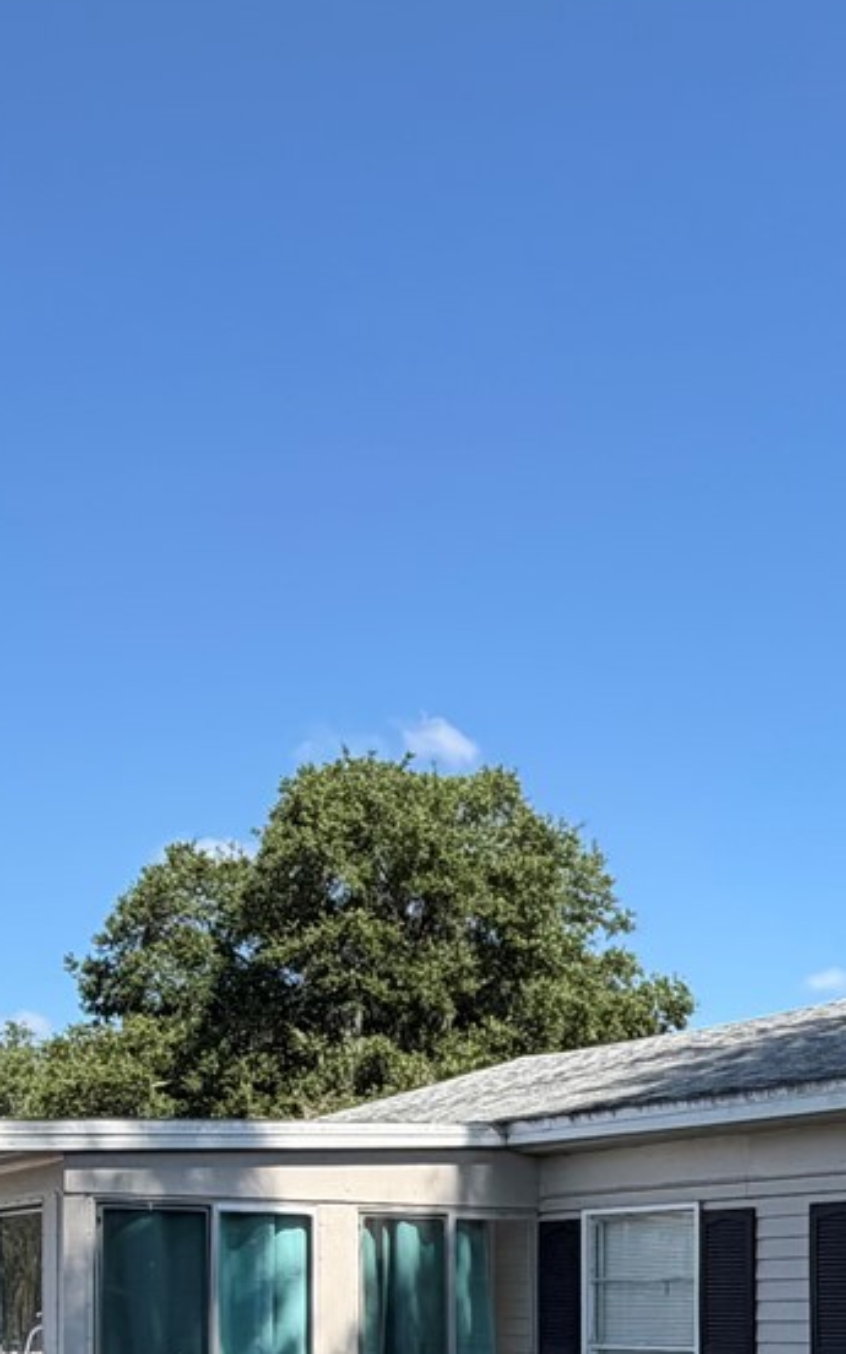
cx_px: 750
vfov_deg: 41.6
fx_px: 1586
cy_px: 1278
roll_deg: +0.0
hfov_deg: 28.8
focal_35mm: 43
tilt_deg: +0.5
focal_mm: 2.22
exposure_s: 1/770
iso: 40
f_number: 2.2
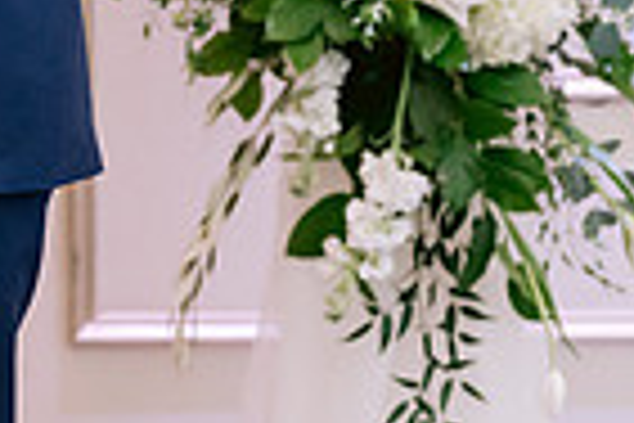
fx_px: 4631
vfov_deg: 5.2
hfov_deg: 7.6
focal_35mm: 263
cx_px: -551
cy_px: -283
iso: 1250
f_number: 2.8
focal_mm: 50
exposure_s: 1/160
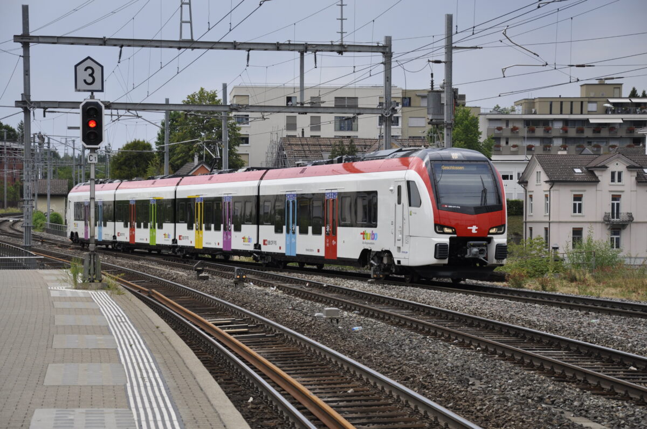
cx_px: 324
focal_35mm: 105
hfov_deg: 19.5
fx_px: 1885
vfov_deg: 13.0
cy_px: 214
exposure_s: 1/1000
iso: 400
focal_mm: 70
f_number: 5.3
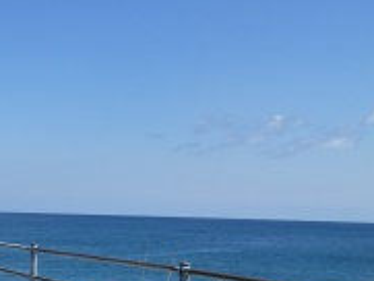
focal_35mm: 85
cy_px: 240
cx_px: -70
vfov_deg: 17.2
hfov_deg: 21.4
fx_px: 919
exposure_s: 1/1300
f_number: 4
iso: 100
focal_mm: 5.4
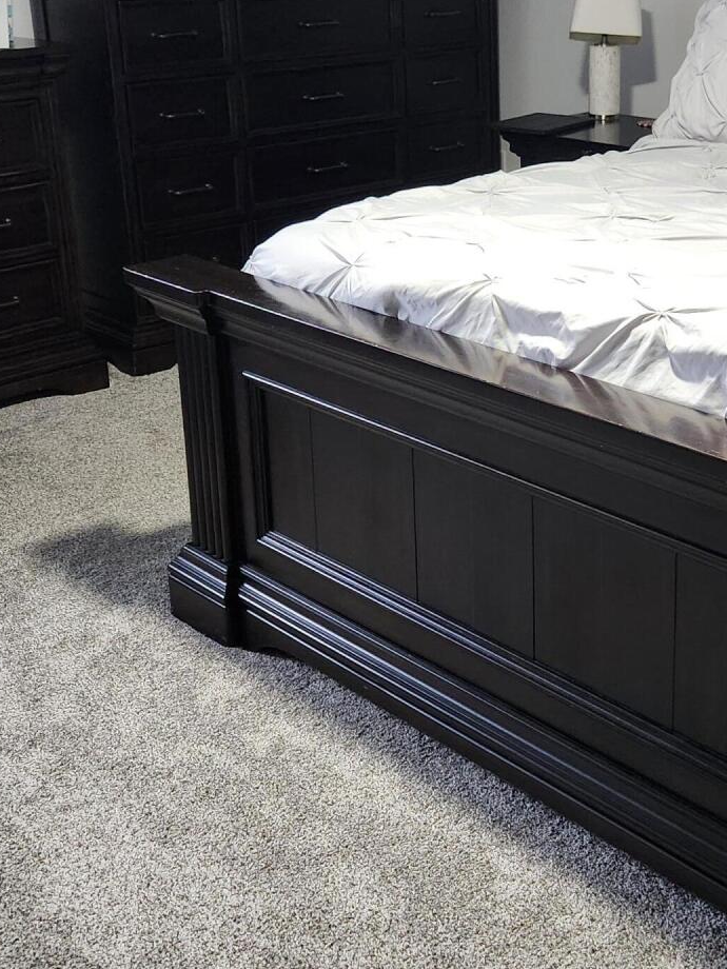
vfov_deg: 37.8
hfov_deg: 28.7
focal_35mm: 50
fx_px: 1400
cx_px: 539
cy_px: 338
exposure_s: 1/120
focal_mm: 5.4
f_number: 1.8
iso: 800
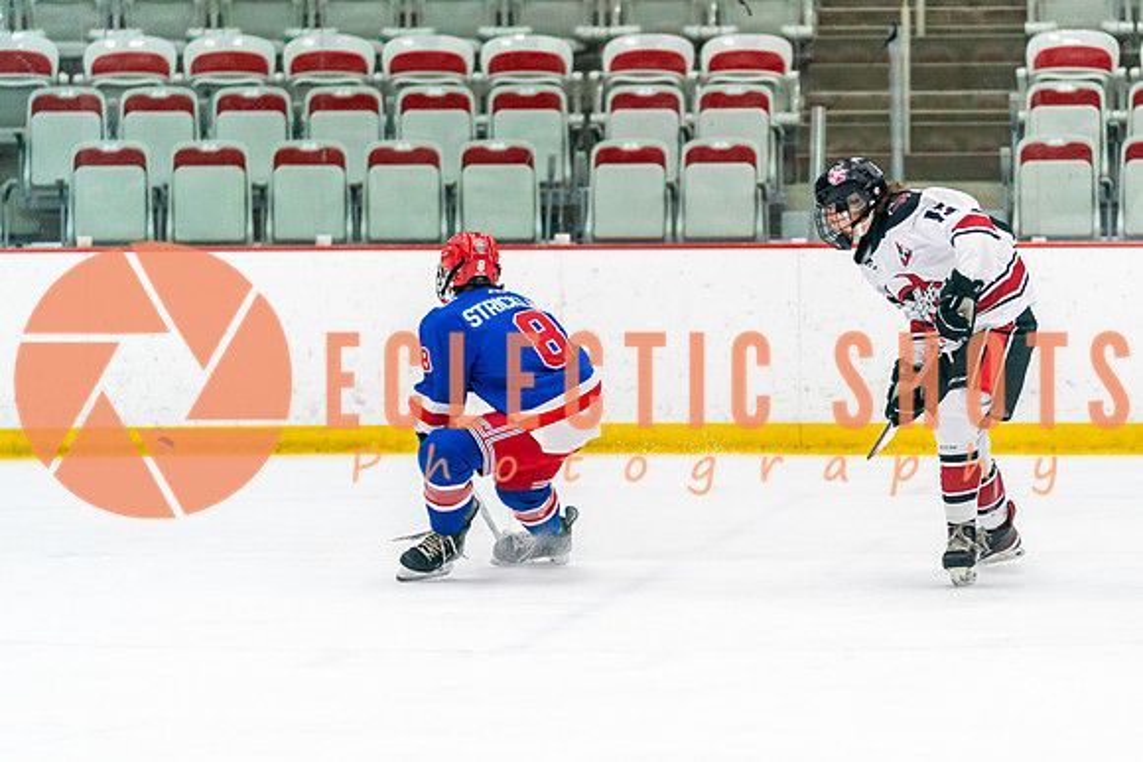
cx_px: 729
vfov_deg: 7.5
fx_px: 5800
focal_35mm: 183
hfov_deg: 11.2
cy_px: 471
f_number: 2.8
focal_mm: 136
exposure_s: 1/1000
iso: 3200
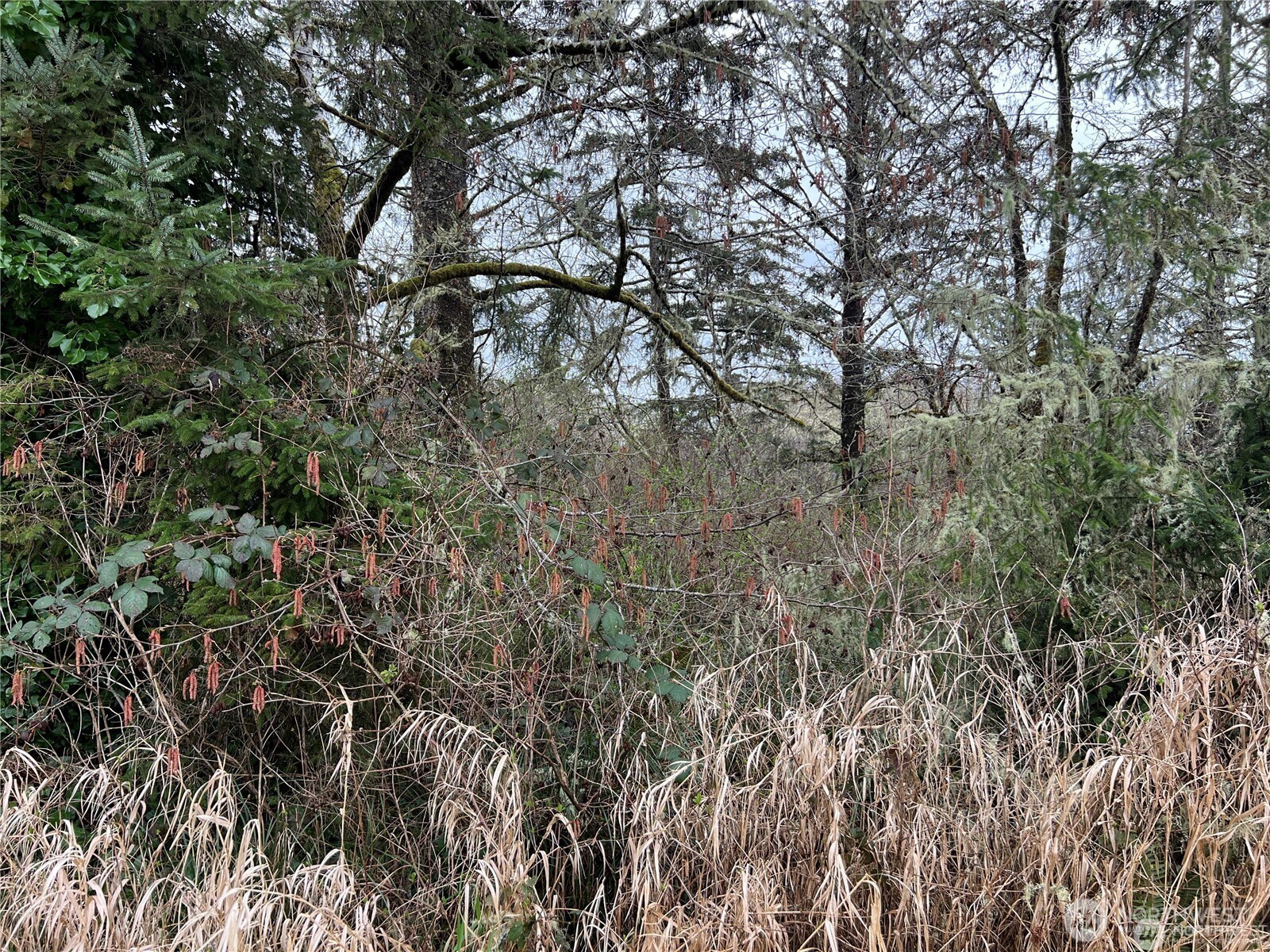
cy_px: 476
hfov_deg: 67.3
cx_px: 635
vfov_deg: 53.1
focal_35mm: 26
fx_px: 954
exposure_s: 1/189
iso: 40
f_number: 1.5
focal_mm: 5.7
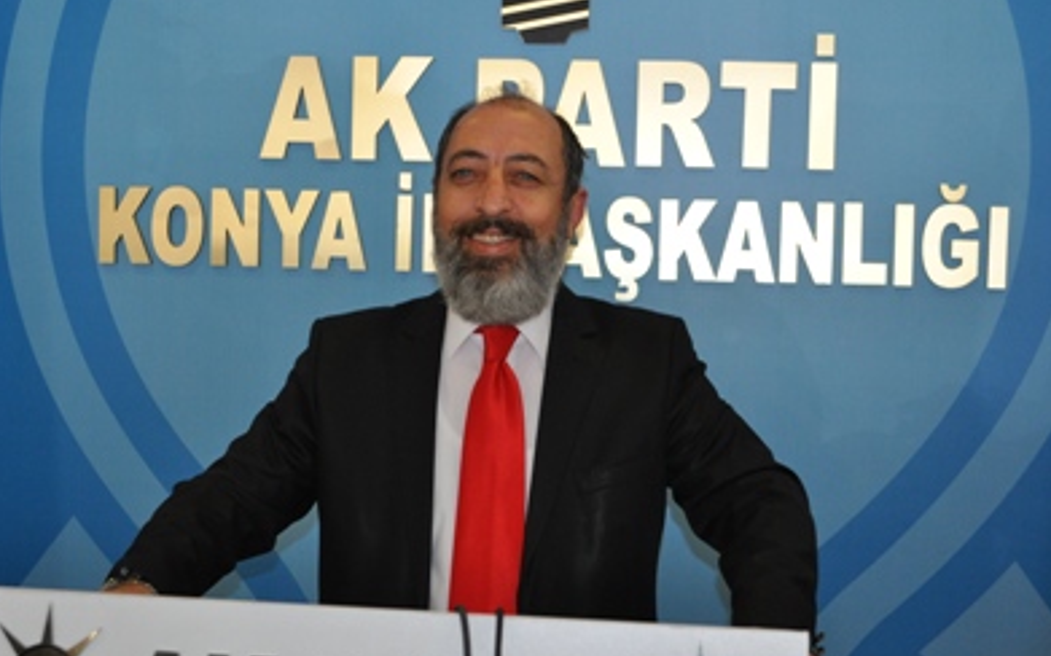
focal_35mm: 56
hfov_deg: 36.3
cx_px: 497
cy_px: 296
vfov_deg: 23.1
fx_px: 1603
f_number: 4.8
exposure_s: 1/60
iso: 800
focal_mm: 32
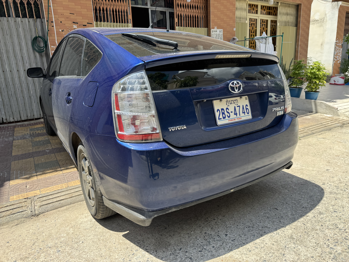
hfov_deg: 71.6
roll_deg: +2.5
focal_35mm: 24
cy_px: 131
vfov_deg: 56.8
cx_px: 174
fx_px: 242
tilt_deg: -10.9
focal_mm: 6.76
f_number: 1.78
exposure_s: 1/1637
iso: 80
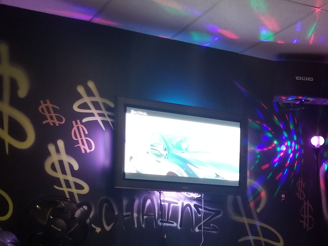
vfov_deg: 23.9
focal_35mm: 59
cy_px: 234
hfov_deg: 31.3
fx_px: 559
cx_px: 292
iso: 200
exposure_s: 1/10
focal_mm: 4.25
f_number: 1.7
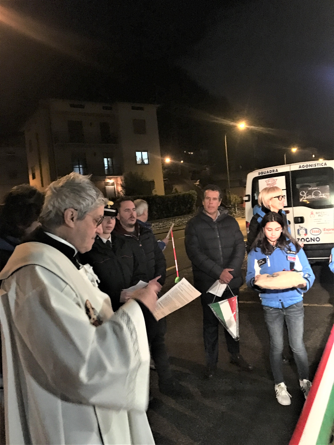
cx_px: 167
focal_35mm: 29
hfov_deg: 48.2
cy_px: 222
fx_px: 373
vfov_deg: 61.7
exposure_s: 1/17
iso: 800
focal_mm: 4.15
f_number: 2.2
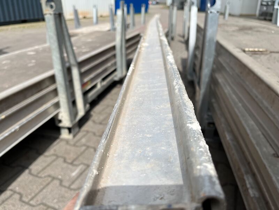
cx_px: 140
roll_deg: -0.3
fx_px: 210
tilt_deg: -24.0
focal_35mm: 26
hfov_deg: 67.3
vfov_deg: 53.1
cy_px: 105
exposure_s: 1/3876
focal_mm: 5.1
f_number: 1.6
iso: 50
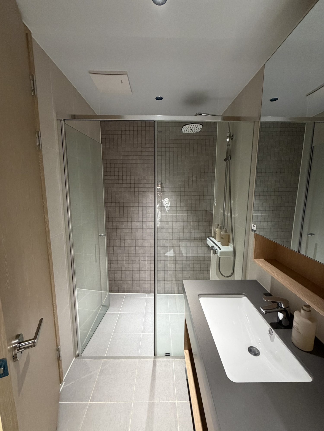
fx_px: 175
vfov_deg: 102.1
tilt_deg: -8.5
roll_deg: +0.0
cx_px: 162
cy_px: 216
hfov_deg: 85.7
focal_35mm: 14
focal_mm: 2.22
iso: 400
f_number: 2.2
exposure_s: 1/60
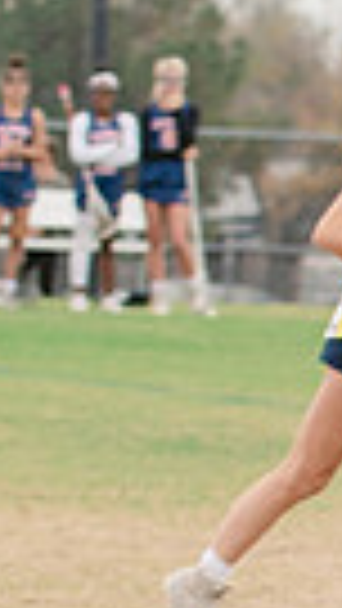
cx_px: 1646
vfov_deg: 3.2
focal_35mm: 677
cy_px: 639
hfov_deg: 1.8
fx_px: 10908
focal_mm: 70
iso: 250
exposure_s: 1/1250
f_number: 3
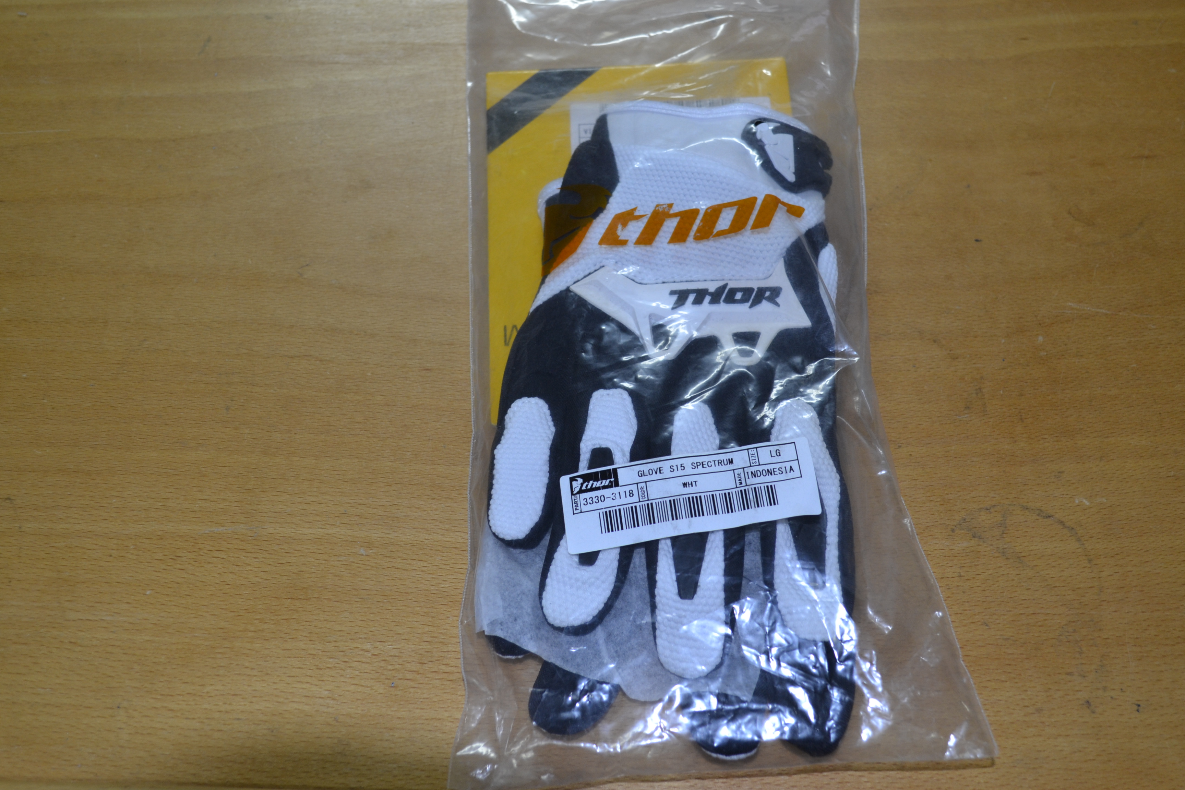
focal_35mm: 44
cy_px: 395
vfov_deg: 30.8
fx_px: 1432
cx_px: 592
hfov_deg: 45.0
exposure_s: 1/60
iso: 500
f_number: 4.5
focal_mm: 29
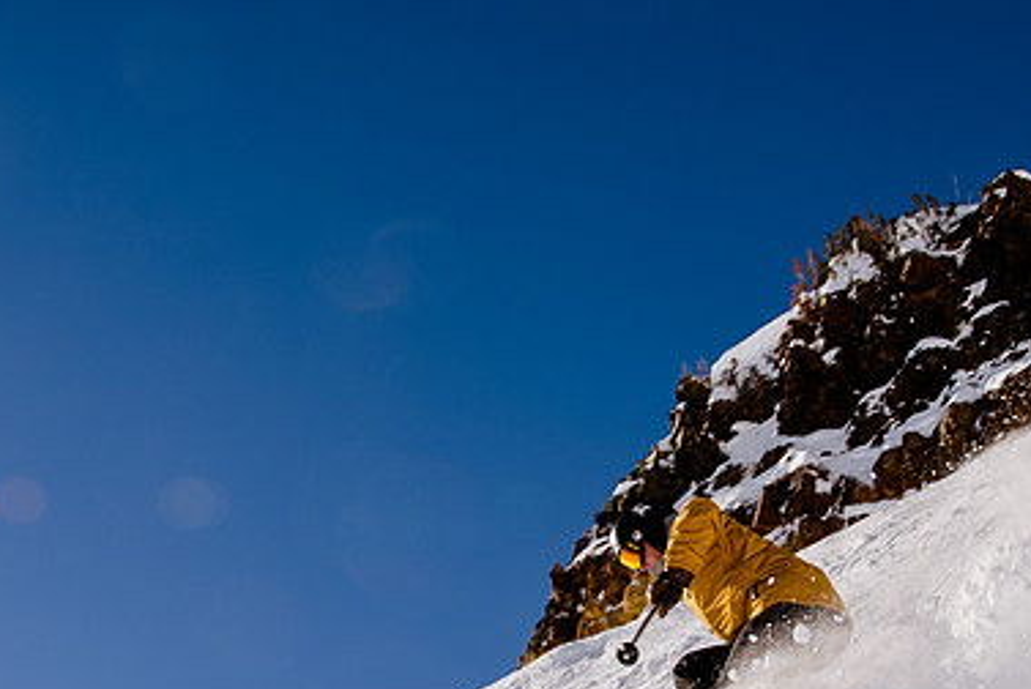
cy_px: 476
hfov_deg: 37.2
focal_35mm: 53
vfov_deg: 25.4
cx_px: 662
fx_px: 1519
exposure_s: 1/500
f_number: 10
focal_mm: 18
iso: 160
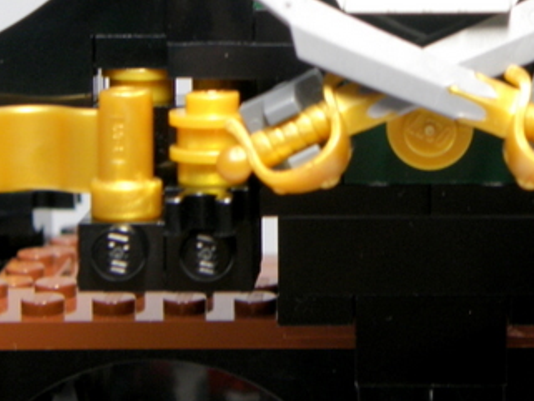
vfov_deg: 10.7
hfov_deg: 14.3
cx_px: 443
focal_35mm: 137
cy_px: -25
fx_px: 2114
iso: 64
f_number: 4
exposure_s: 1/15
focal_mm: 9.77
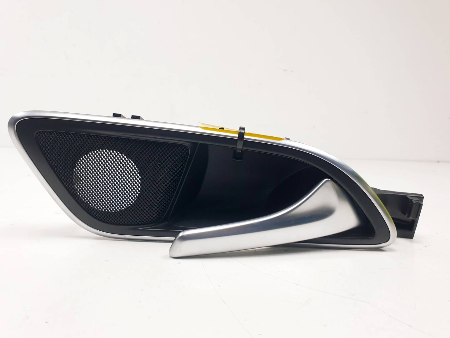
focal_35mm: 26
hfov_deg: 67.3
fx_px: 338
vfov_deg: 53.1
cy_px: 169
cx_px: 225
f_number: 2.4
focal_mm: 4.3
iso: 50
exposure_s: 1/206
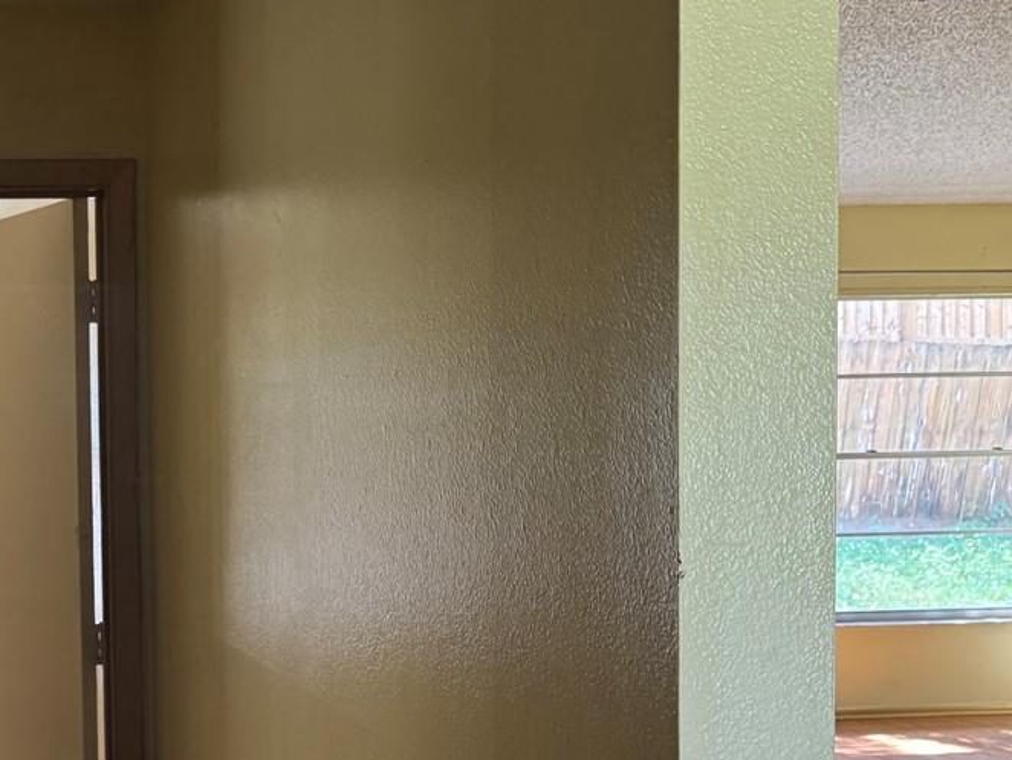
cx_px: -61
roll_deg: +0.3
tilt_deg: -1.9
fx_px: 1696
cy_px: 440
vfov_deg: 25.2
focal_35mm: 58
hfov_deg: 30.3
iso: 250
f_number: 1.78
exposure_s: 1/60
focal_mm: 6.76
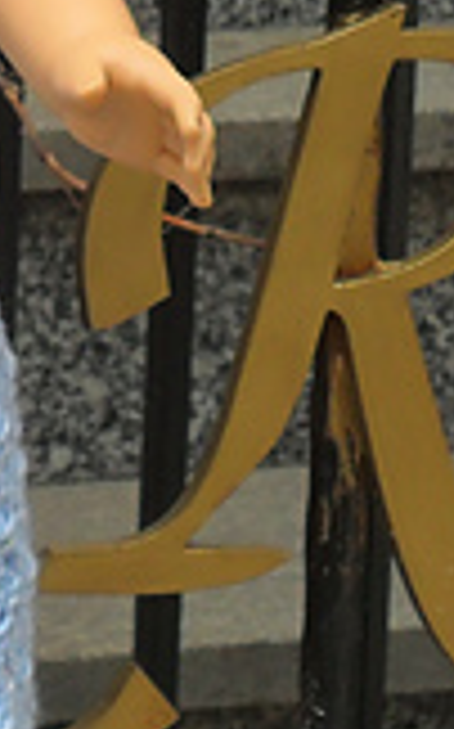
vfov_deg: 9.6
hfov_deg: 5.8
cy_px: 36
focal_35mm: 218
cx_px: -499
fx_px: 4323
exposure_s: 1/60
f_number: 5
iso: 100
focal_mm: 9.3
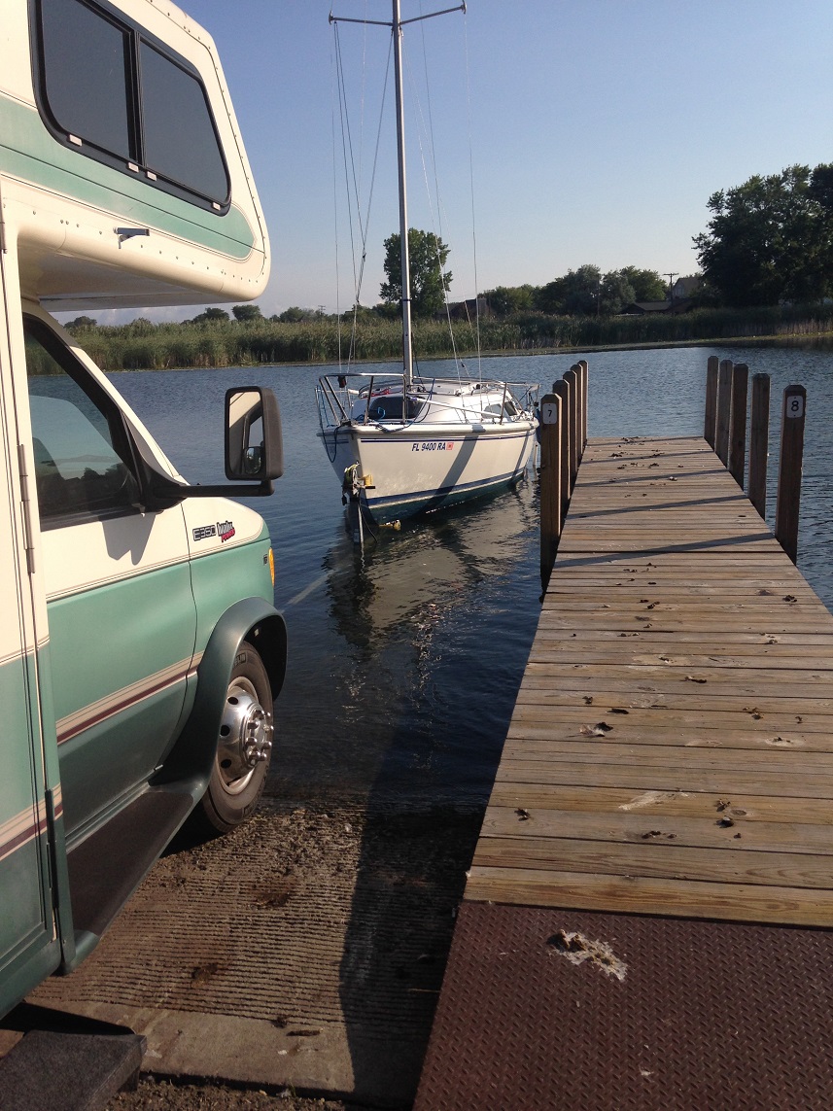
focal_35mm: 33
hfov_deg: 42.9
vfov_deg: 55.4
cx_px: 416
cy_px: 556
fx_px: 1059
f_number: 2.4
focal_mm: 4.12
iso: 50
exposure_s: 1/1938
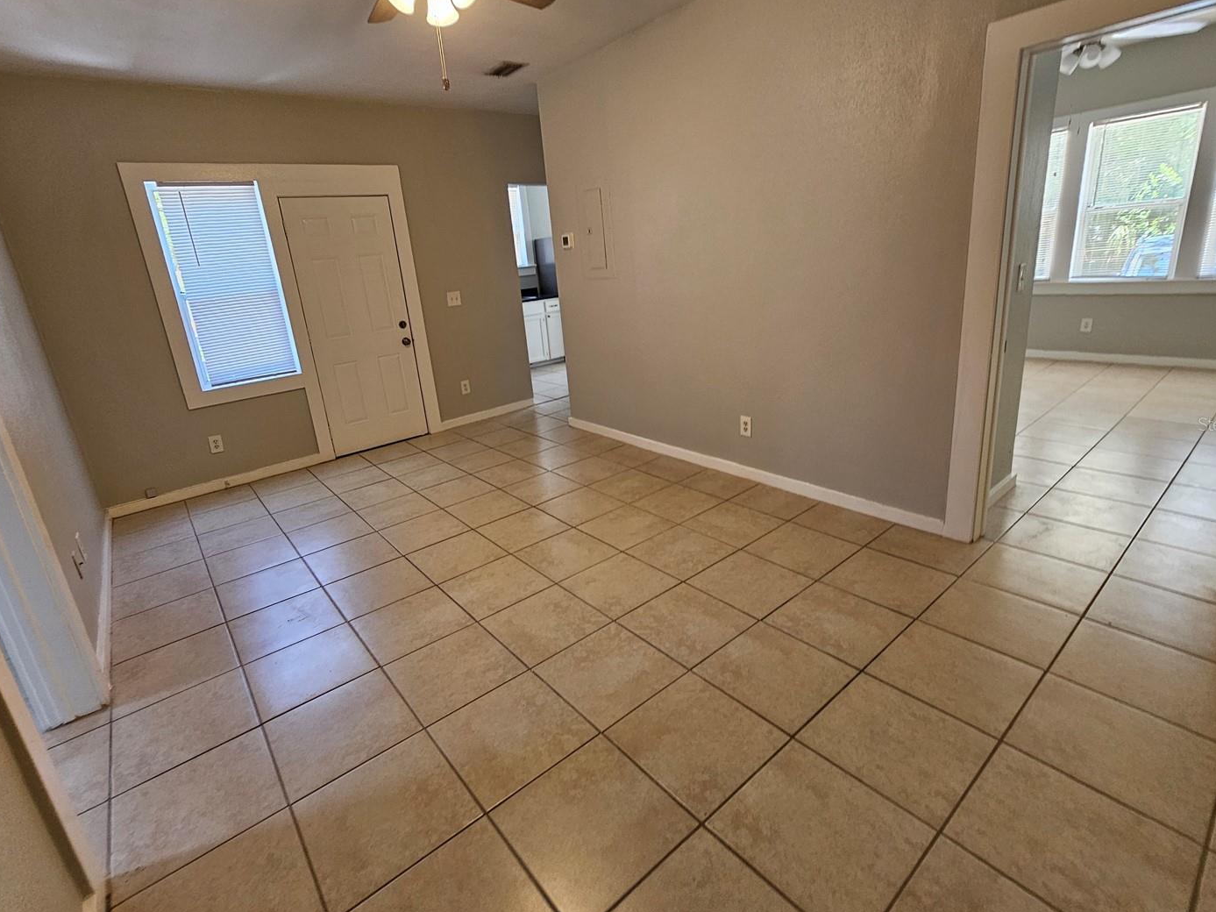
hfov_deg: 98.1
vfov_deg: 81.6
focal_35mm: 15
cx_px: 580
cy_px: 424
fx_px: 527
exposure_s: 1/60
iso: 160
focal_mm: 2.2
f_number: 2.2
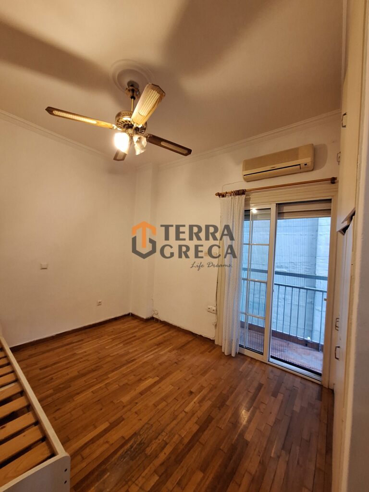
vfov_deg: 106.2
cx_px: 184
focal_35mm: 13
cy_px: 246
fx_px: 185
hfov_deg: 89.9
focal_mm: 1.74
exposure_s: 1/25
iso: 320
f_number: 2.2
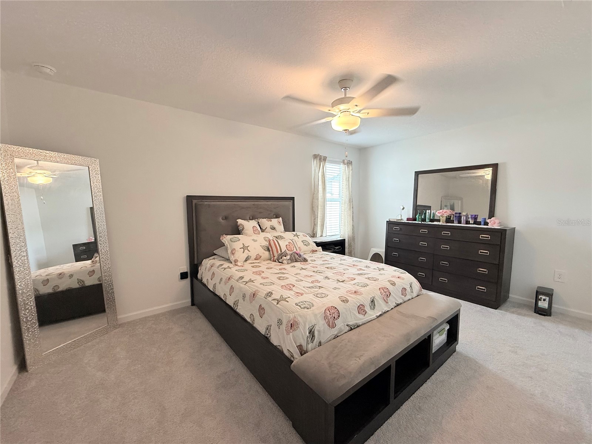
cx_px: 296
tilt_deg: -5.1
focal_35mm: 14
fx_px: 239
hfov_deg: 102.1
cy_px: 222
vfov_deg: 85.7
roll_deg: -0.4
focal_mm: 2.22
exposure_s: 1/120
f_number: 2.2
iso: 200
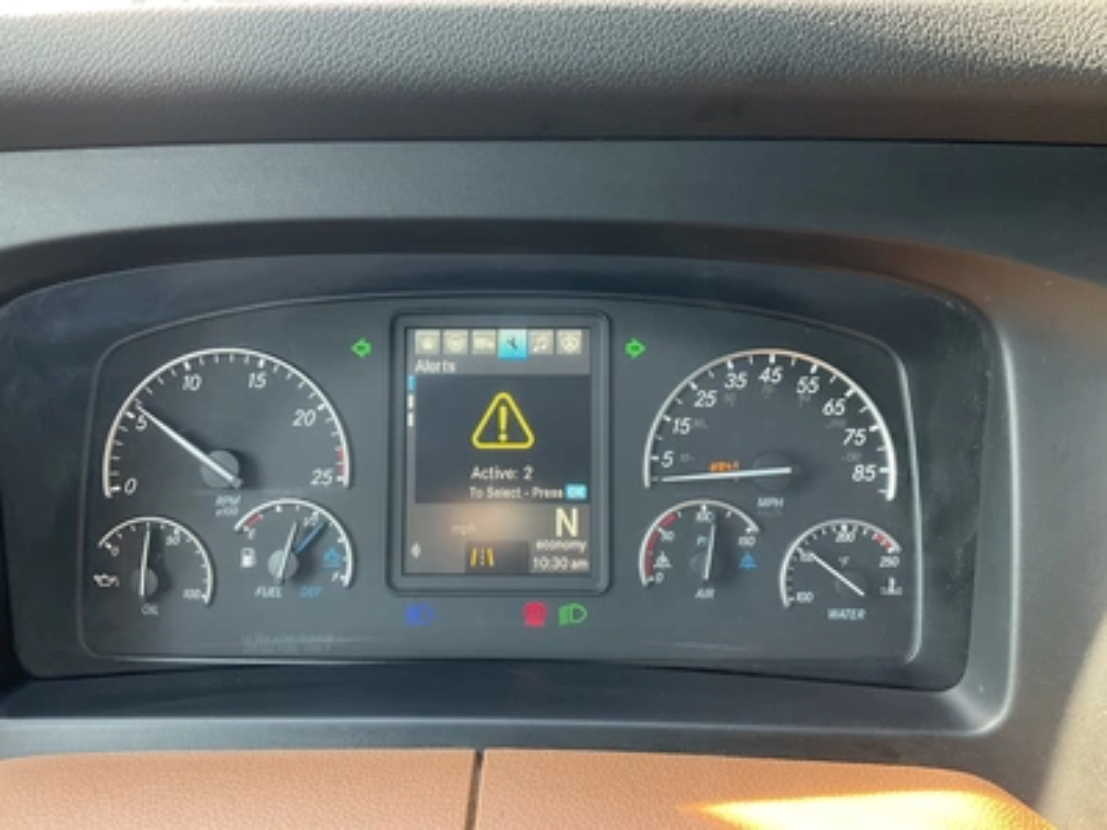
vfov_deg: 48.2
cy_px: 415
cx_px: 554
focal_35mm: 29
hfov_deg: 61.7
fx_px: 927
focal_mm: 3
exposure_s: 1/60
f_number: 1.8
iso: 80
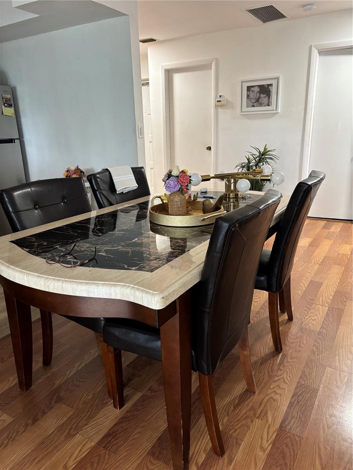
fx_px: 354
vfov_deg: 67.3
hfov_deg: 53.1
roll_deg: +0.8
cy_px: 235
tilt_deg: -18.0
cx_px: 176
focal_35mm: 26
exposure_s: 1/60
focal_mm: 5.96
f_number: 1.6
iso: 250
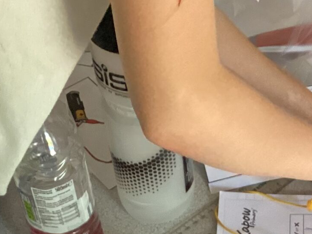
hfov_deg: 18.0
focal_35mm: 109
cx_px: 215
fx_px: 982
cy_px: 343
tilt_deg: -55.7
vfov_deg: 12.9
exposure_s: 1/60
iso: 320
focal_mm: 3.3
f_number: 2.4
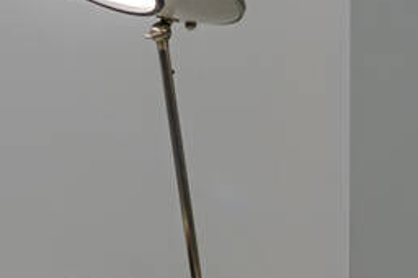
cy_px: 52
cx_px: 116
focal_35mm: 147
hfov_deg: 13.9
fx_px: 1709
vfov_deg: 9.3
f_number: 8
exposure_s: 1/2
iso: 100
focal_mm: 35
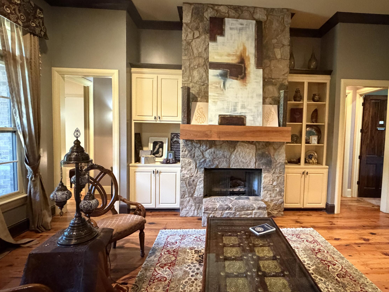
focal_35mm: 19
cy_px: 144
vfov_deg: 68.7
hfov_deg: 84.1
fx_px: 214
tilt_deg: -3.4
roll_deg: -1.4
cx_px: 223
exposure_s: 1/40
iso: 1000
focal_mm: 2.22
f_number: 2.2
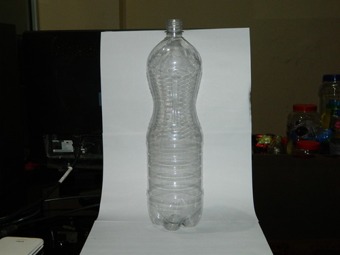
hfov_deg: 40.4
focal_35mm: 47
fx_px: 462
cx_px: 170
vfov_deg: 30.9
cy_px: 128
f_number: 3.6
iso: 200
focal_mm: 8.4
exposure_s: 1/50
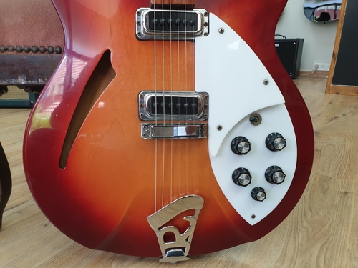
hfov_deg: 67.3
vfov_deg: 53.1
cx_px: 179
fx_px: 269
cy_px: 134
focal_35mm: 26
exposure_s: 1/50
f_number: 2.4
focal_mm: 4.3
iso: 125
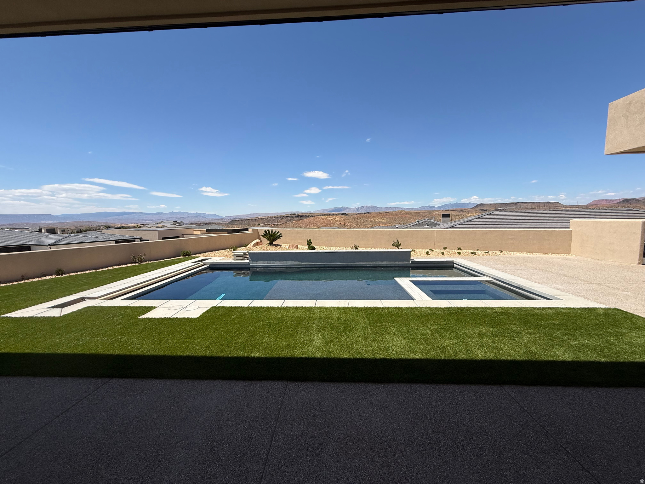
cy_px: 242
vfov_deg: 85.7
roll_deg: +0.6
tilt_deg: -6.0
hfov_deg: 102.1
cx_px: 322
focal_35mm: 14
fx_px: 261
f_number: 2.2
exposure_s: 1/2976
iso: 50
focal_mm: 2.22
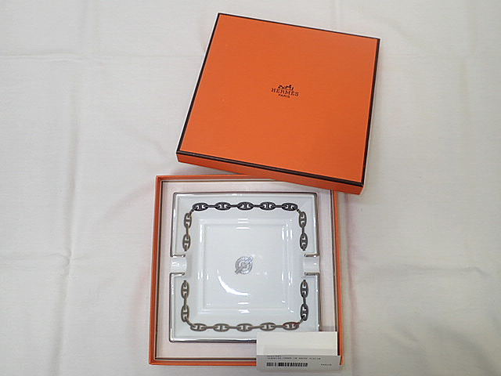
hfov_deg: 56.8
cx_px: 250
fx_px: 463
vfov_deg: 44.2
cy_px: 188
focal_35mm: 32
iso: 100
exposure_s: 1/60
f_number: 2.4
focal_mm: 5.87
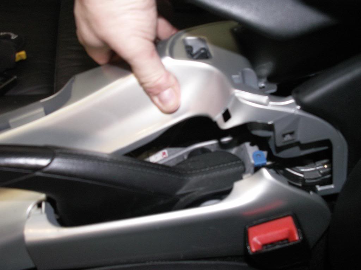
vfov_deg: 40.7
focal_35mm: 35
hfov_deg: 52.6
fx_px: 365
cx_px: 180
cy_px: 135
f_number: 2.8
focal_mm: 5.86
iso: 160
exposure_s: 1/40
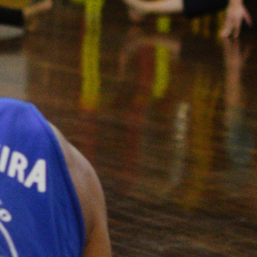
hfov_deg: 7.5
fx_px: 1942
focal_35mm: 231
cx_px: -83
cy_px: 188
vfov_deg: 7.6
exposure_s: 1/125
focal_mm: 35
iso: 1600
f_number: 2.2
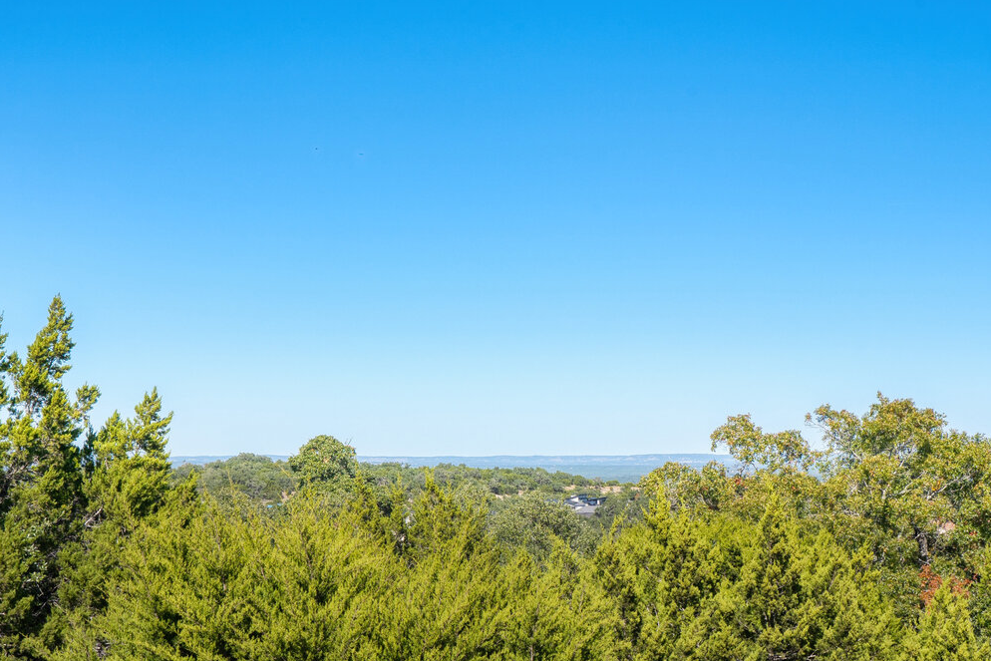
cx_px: 470
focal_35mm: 57
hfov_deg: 35.0
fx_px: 1569
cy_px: 469
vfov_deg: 23.6
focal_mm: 35
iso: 100
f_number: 11
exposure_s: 1/500
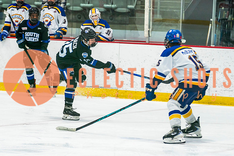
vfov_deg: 5.3
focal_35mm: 257
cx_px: 63
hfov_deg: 8.0
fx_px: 1673
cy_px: 115
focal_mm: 120
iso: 400
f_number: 2.8
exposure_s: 1/640
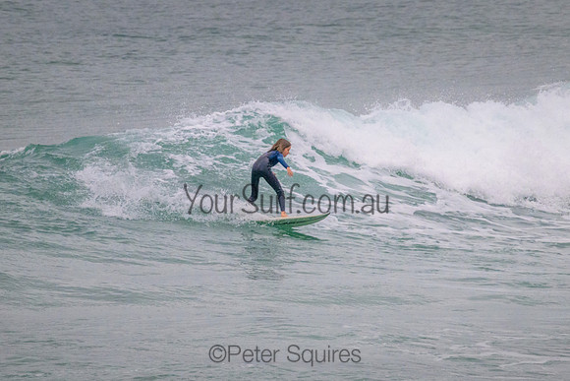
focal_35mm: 1100
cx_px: 318
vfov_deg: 1.3
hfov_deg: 1.9
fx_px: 17415
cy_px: 201
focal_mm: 800
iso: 3600
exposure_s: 1/1250
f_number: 11
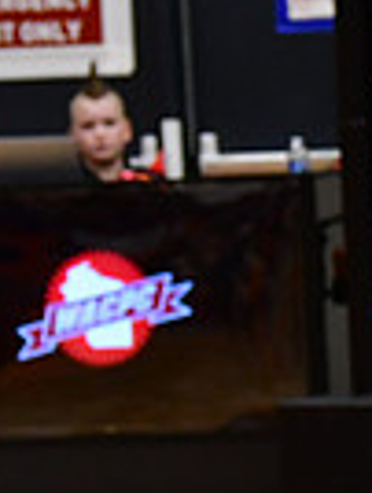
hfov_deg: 2.3
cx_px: 1017
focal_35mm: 636
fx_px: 9084
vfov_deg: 3.1
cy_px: 396
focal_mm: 102
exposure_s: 1/500
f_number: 4
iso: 4000
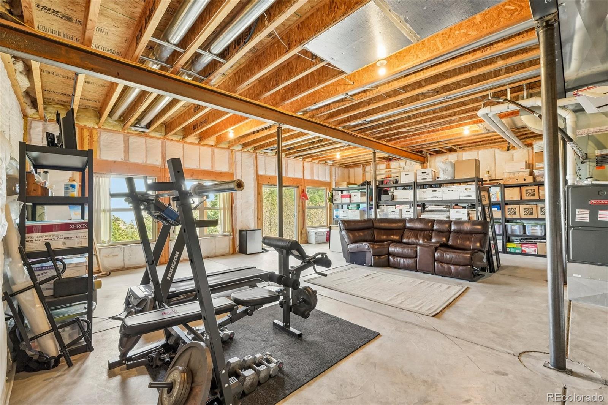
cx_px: 304
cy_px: 202
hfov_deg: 98.2
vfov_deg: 75.1
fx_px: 263
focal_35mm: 16
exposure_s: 1/4
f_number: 8
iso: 800
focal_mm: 10.4
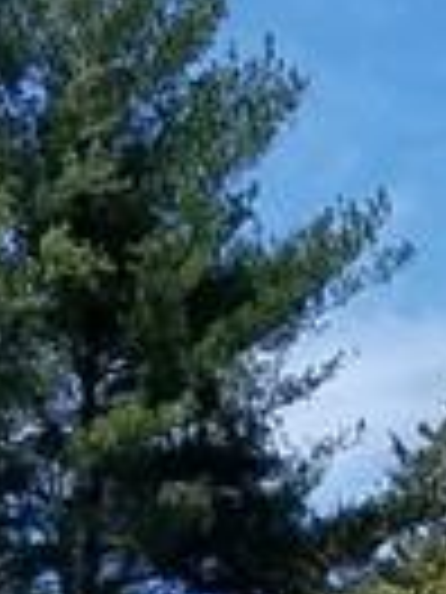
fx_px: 3453
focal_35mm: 201
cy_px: 1526
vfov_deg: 8.7
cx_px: 324
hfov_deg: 7.4
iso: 50
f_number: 1.7
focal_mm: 4.2
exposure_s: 1/2184
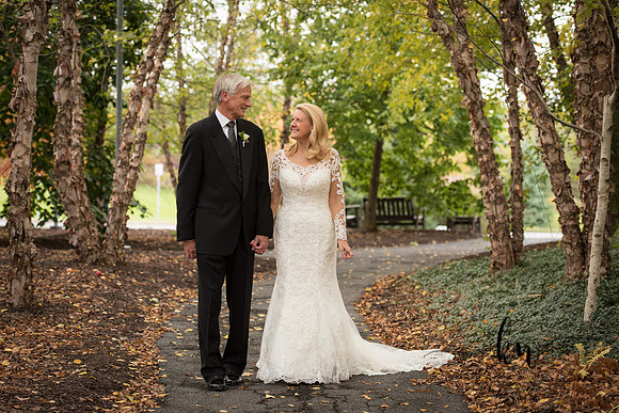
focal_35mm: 90
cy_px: 206
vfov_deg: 15.2
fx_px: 1548
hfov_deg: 22.6
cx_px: 310
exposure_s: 1/250
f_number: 3.2
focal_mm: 90
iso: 800
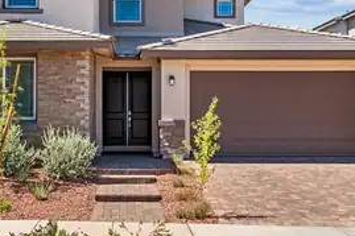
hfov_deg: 36.1
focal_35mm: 55
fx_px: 542
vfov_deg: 24.5
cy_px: 90
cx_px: 133
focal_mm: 25
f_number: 8
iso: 400
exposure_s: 1/8000
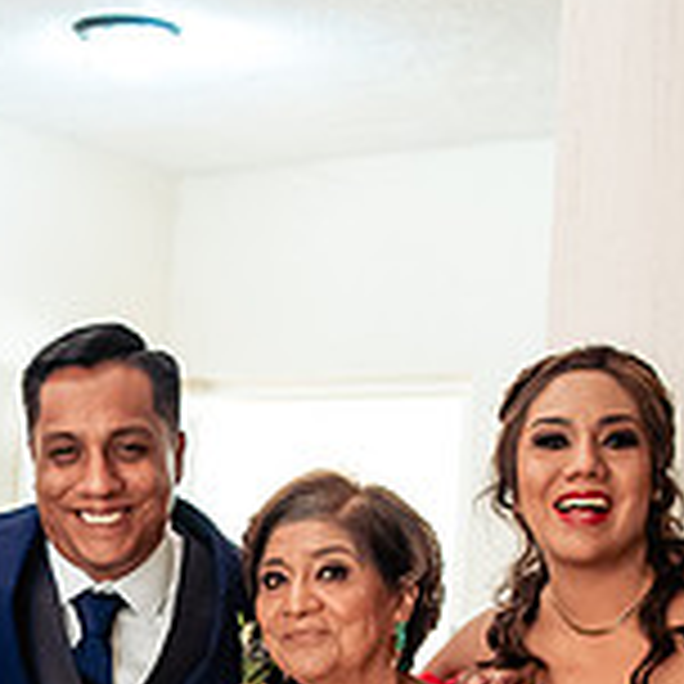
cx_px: -162
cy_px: 710
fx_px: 2191
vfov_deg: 17.3
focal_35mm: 98
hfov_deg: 16.9
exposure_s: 1/80
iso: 1600
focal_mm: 24
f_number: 3.2
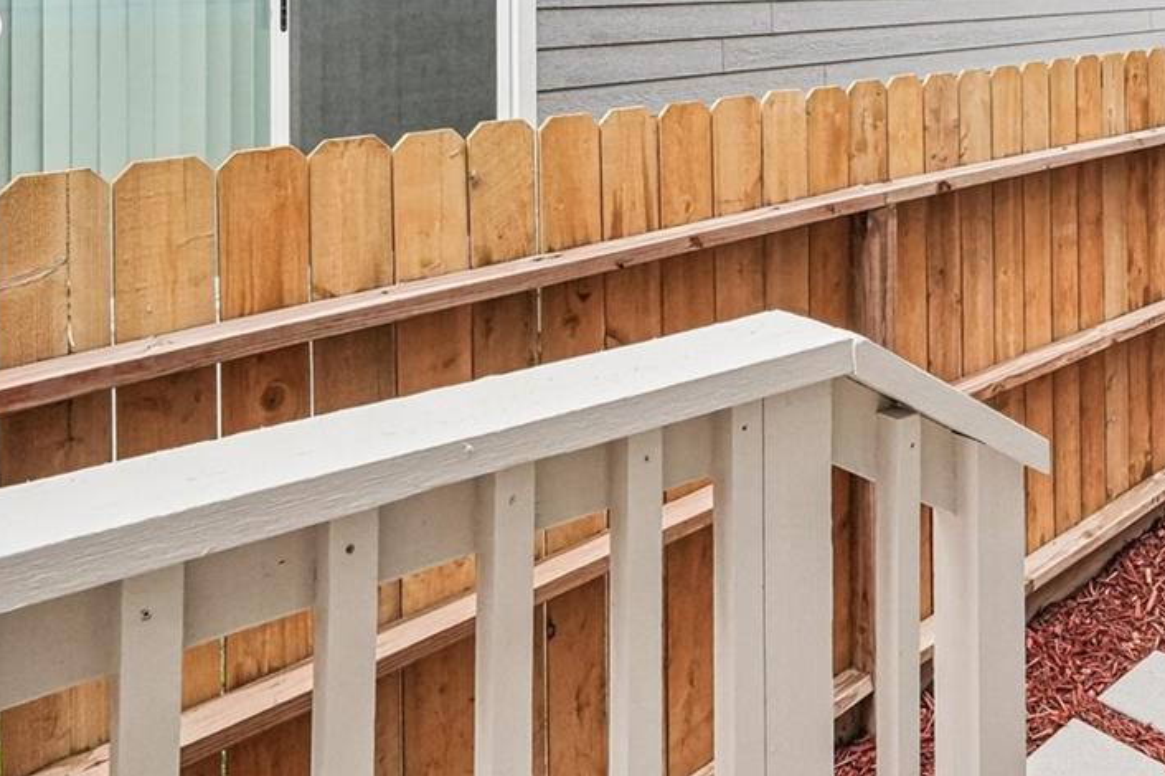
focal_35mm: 34
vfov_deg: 34.6
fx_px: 1100
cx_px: 909
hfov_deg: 52.7
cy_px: -33
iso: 800
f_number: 8
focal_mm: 10
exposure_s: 1/320
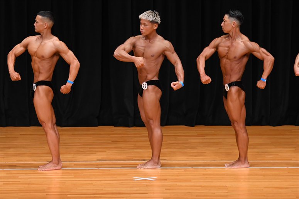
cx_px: 150
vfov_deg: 5.1
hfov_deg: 7.6
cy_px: 100
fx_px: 2241
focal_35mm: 270
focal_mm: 180
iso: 3200
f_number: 5.6
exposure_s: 1/400
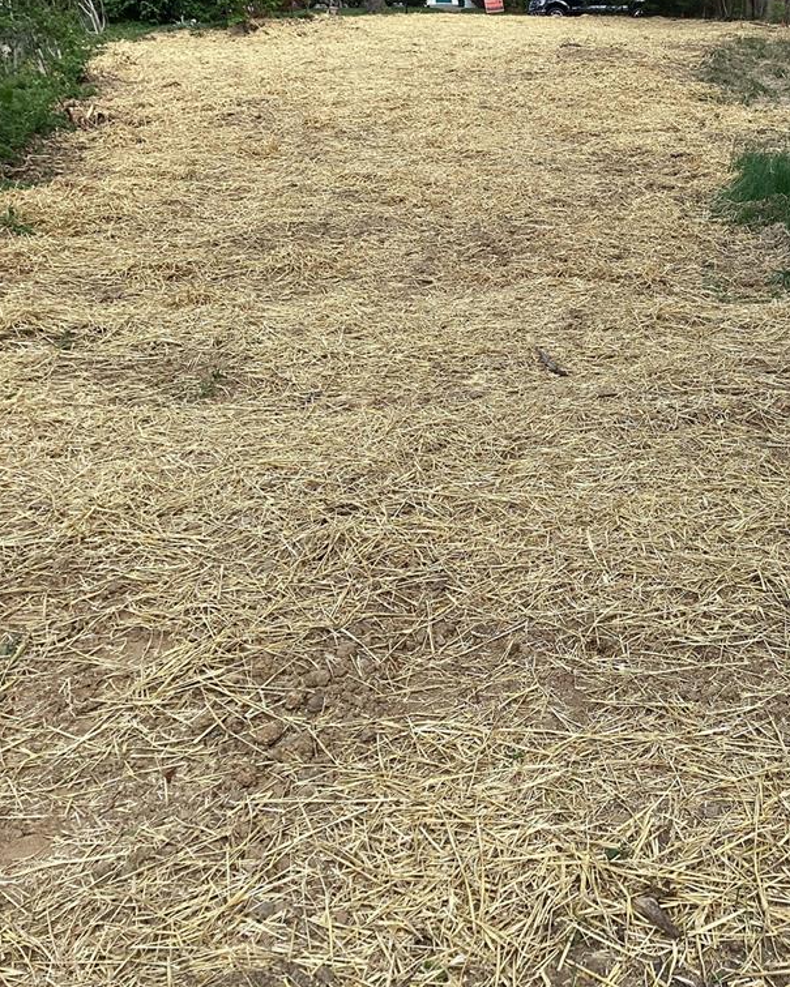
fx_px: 1198
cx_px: 659
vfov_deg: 44.8
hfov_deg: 35.0
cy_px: 487
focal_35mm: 41
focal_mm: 3.3
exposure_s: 1/362
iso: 25
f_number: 2.4
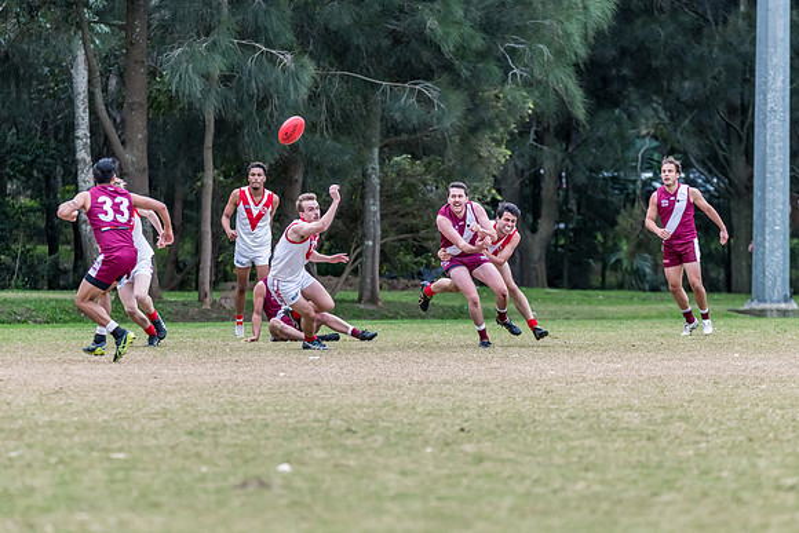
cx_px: 435
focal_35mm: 283
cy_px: 290
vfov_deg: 4.9
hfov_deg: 7.3
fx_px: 6289
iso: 1400
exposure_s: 1/1250
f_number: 5.6
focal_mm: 260
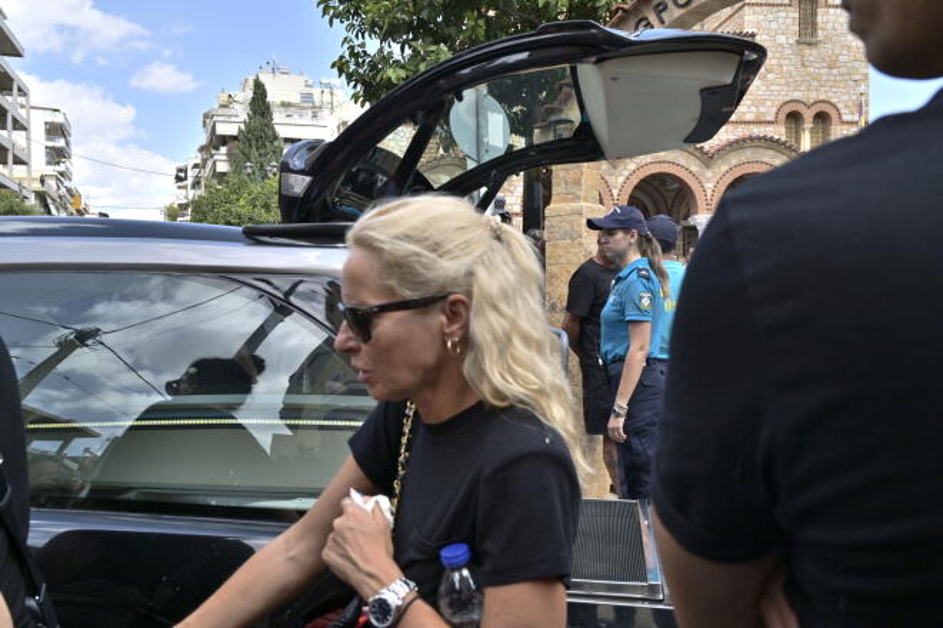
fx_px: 811
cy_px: 314
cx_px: 472
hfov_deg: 60.3
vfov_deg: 42.3
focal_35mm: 31
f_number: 8
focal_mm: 31
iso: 320
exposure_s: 1/640
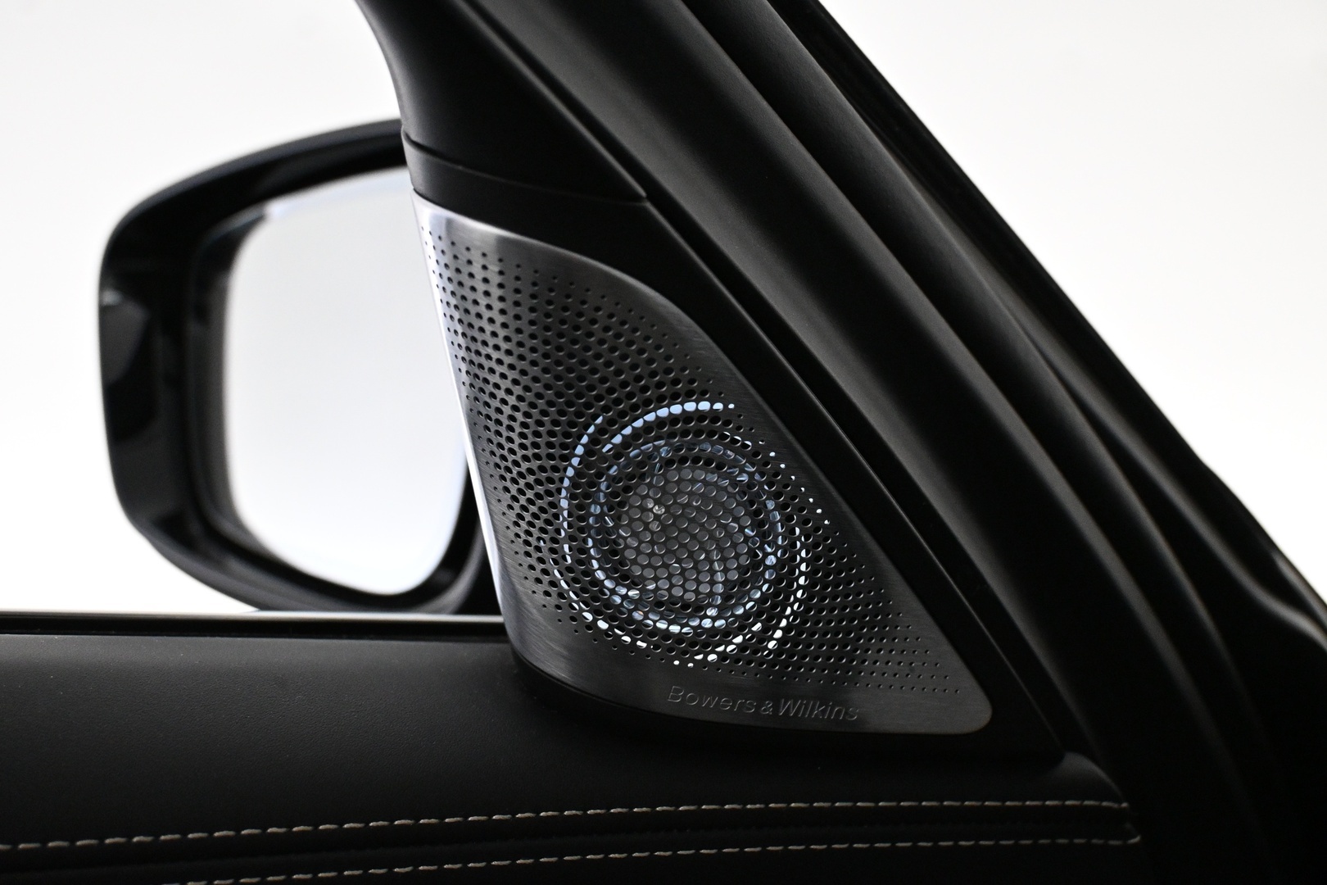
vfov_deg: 28.5
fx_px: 1742
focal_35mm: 47
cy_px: 442
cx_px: 664
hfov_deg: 41.7
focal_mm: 31.5
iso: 4000
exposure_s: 1/160
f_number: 5
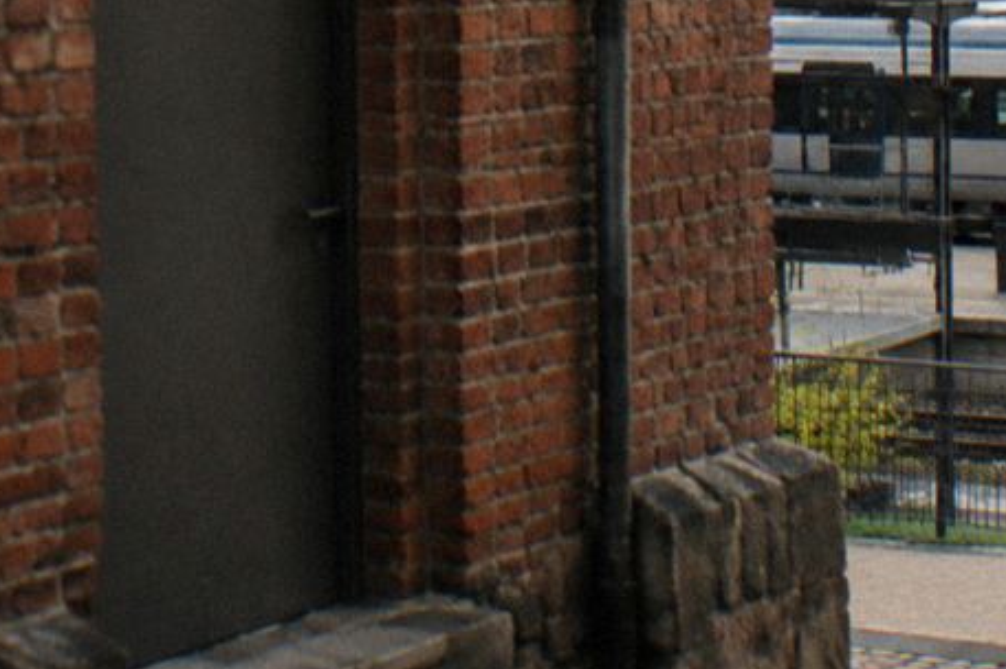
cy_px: 114
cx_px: 909
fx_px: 2262
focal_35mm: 81
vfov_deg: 16.7
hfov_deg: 24.4
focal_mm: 37
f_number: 5.6
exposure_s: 1/640
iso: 800
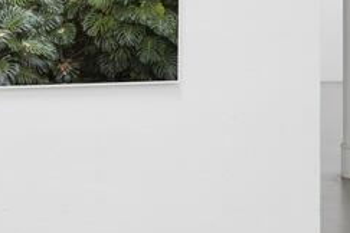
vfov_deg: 12.2
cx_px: 251
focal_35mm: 111
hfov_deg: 18.3
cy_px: -6
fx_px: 1079
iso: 100
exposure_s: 1/5
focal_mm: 27
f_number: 8
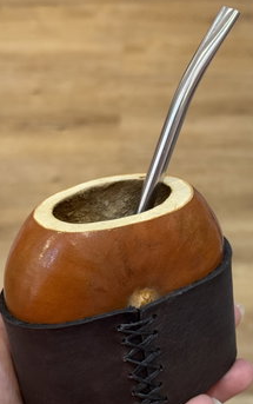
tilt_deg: -47.3
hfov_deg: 16.6
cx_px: 132
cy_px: 233
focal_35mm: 79
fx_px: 870
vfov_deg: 26.1
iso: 200
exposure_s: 1/50
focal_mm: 6.76
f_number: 1.78
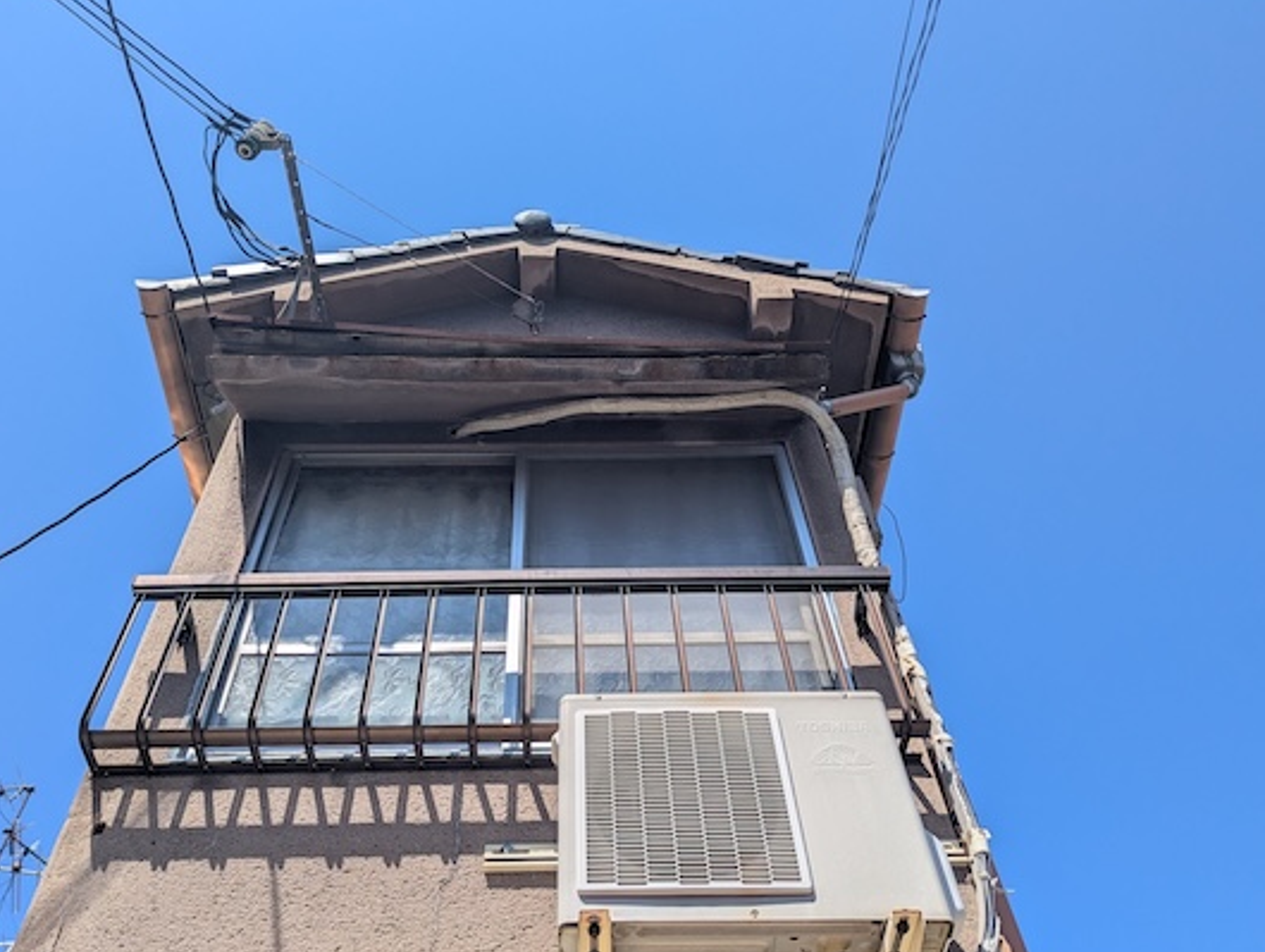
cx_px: 566
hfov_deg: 61.4
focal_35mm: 29
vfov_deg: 48.3
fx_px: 1061
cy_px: 472
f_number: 1.85
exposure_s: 1/2020
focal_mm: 6.81
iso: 39
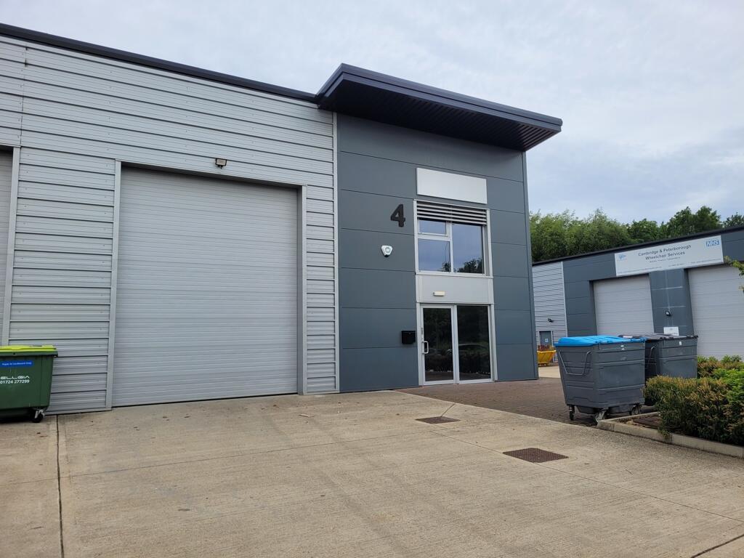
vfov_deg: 53.1
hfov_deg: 67.3
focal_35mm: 26
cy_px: 279
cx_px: 372
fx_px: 559
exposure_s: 1/2082
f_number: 1.8
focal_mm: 5.4
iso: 40
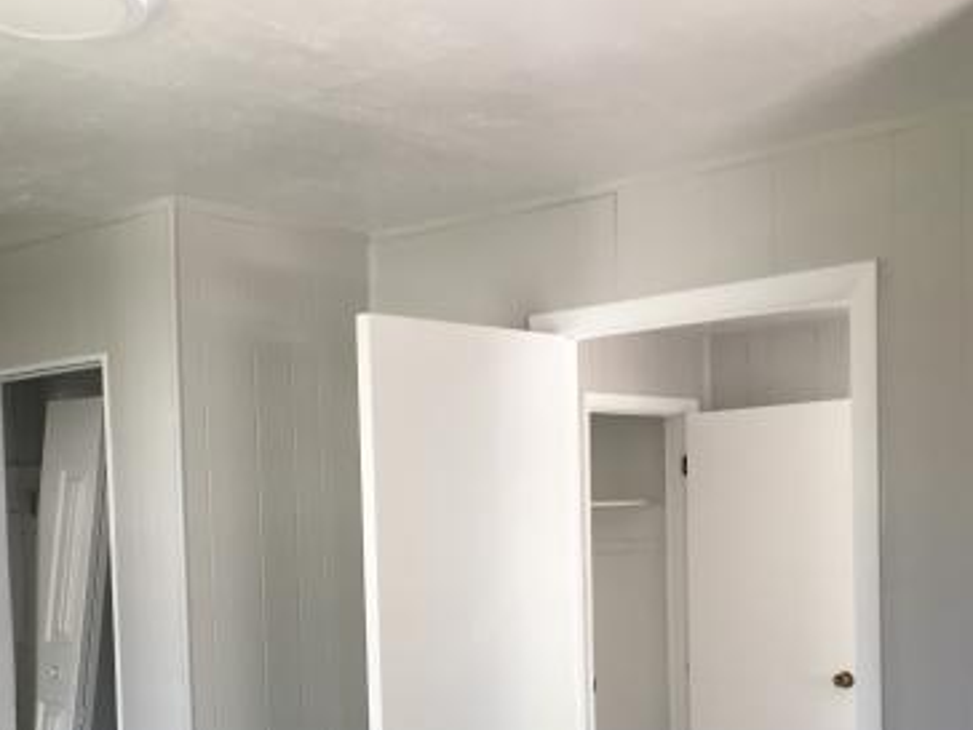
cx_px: 254
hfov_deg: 36.7
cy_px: 599
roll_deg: -0.1
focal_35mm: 51
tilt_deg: -1.8
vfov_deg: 27.9
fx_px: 1434
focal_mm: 4.15
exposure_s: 1/30
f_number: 2.2
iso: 32
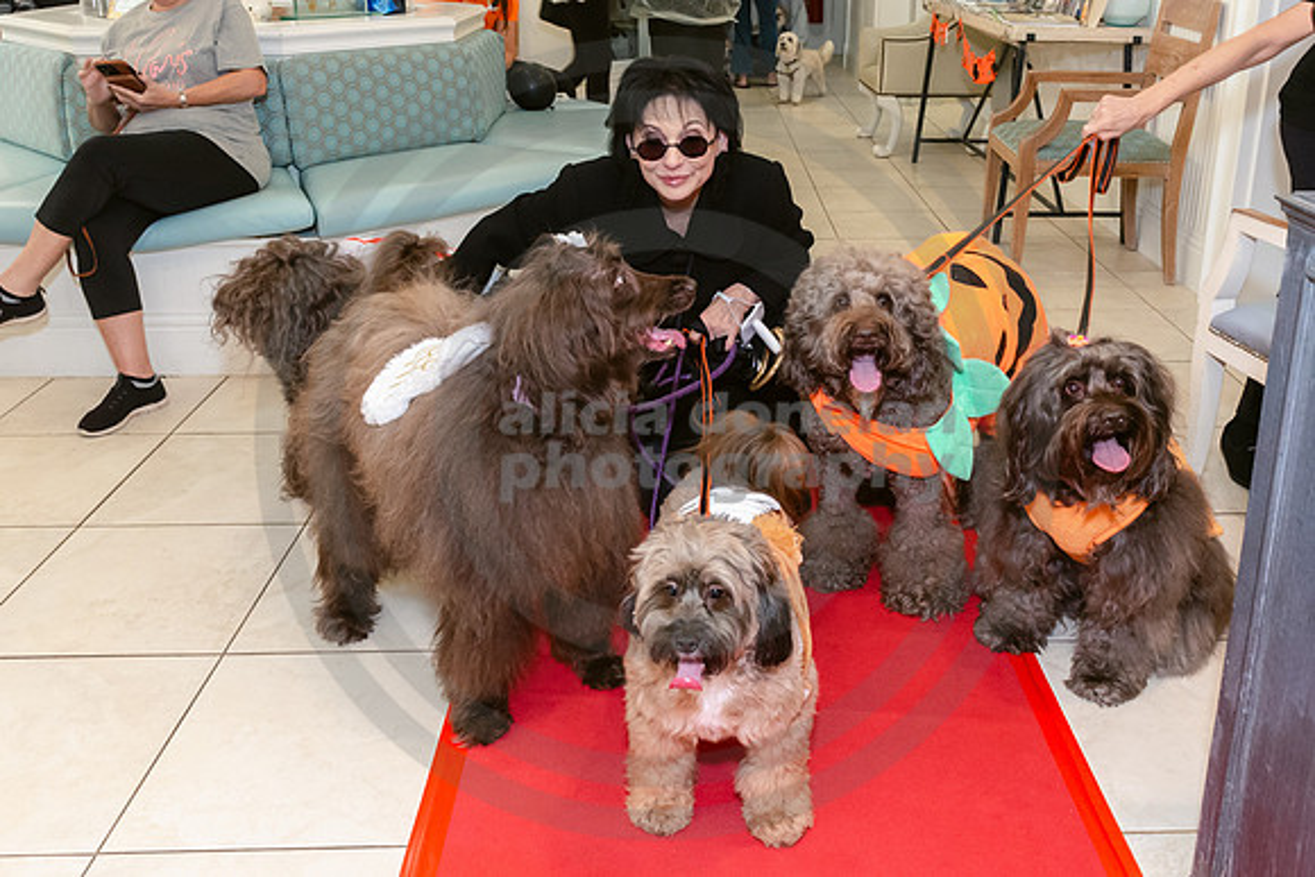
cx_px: 739
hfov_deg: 57.7
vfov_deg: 40.1
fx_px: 1189
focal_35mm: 33
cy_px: 306
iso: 2500
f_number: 9
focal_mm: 24
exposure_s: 1/60
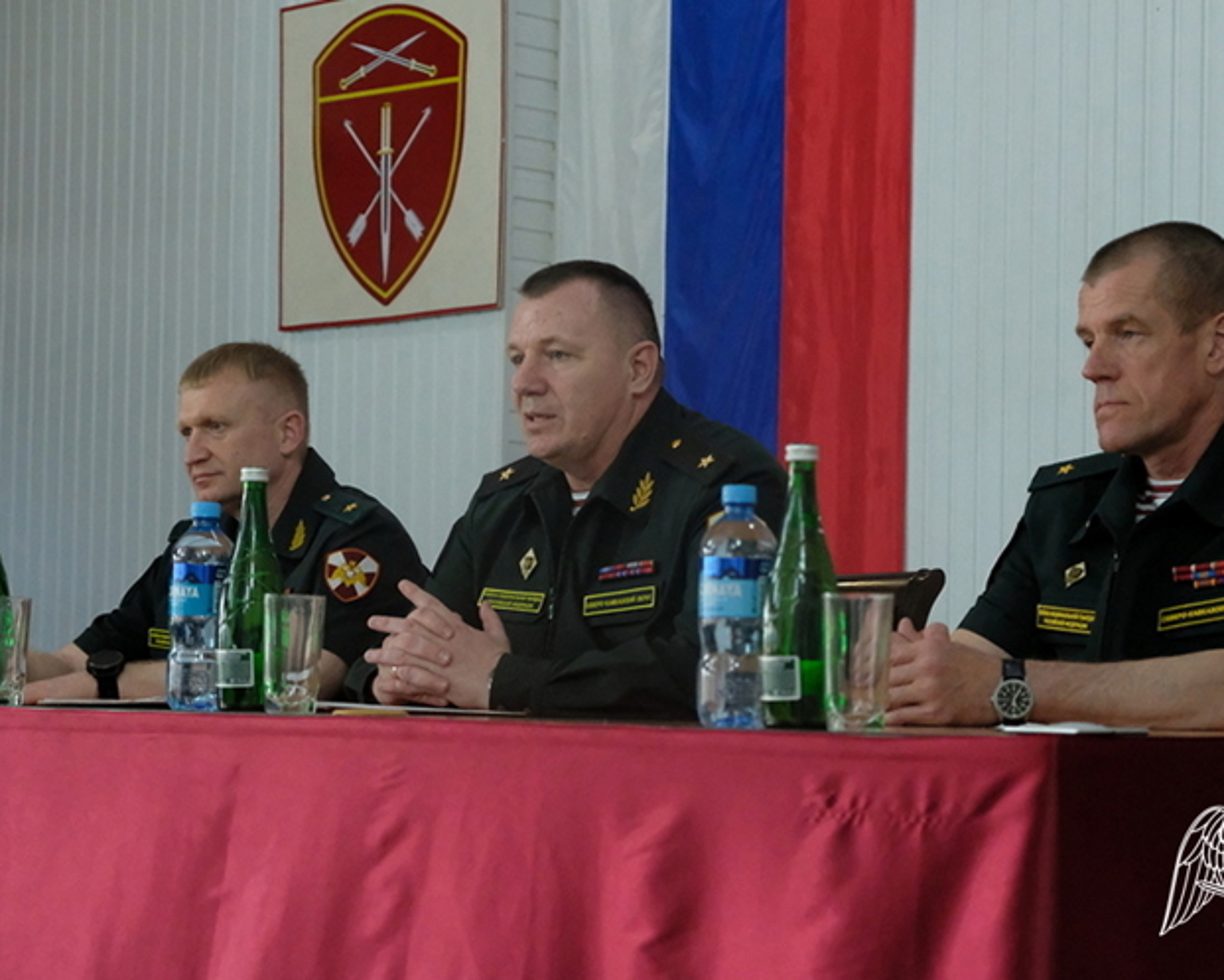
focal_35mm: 94
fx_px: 3406
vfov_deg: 16.4
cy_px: 491
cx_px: 672
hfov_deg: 20.4
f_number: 5
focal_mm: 55
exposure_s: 1/950
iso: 10000
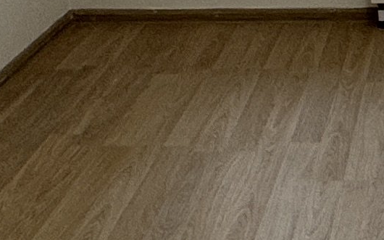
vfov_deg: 10.2
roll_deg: +0.5
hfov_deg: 17.7
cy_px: -327
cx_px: 444
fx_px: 1182
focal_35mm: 113
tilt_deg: -0.6
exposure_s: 1/100
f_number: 2.2
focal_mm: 2.22
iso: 100
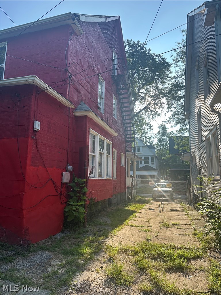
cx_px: 110
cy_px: 148
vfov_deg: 71.6
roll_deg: -1.5
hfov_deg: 56.8
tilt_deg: +8.7
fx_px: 204
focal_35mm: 24
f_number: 1.78
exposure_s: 1/1587
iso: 80
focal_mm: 6.86
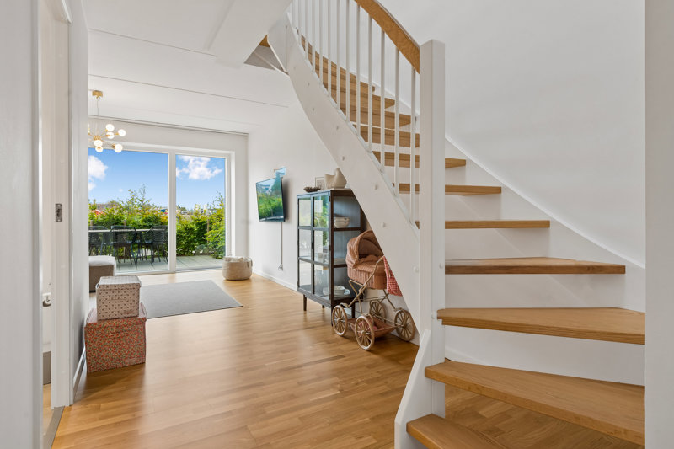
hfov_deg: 84.0
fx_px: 374
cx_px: 337
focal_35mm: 20
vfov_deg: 61.9
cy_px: 224
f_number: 9
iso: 200
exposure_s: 1/15
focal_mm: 20
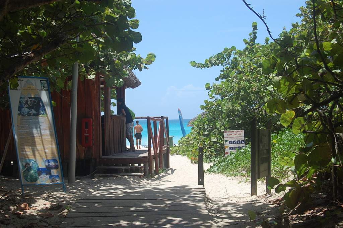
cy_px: 114
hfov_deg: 35.1
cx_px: 172
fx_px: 543
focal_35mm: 57
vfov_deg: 23.7
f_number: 9
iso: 200
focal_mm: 38
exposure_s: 1/320
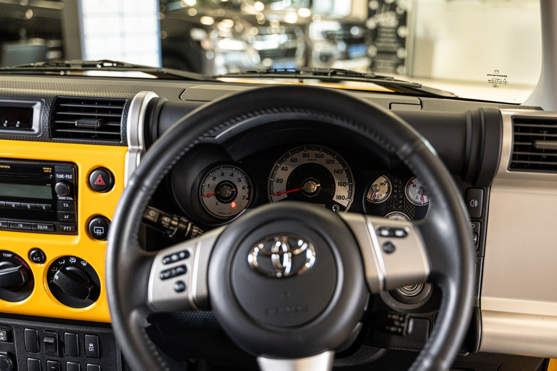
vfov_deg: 33.4
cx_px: 278
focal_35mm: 40
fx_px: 619
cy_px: 186
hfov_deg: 48.5
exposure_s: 1/125
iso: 1600
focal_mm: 40
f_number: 2.8
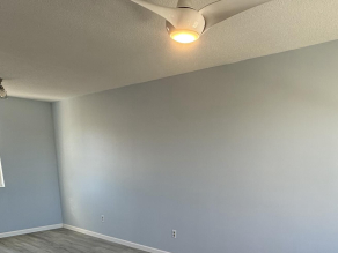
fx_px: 312
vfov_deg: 39.8
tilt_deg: -15.0
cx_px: 185
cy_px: 243
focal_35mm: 32
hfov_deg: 56.7
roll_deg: +0.6
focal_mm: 2.22
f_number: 2.2
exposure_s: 1/120
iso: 80
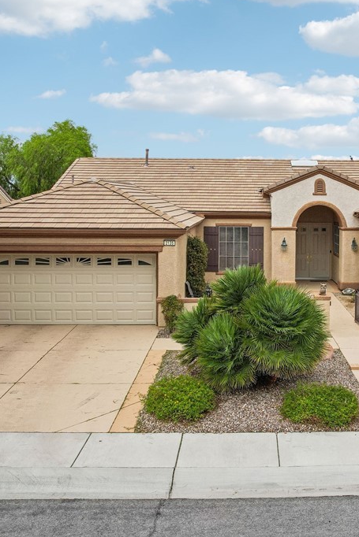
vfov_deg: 54.4
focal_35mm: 35
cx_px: 275
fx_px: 523
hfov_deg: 36.8
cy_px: 263
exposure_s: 1/1250
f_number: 2.8
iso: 130
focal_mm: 8.4
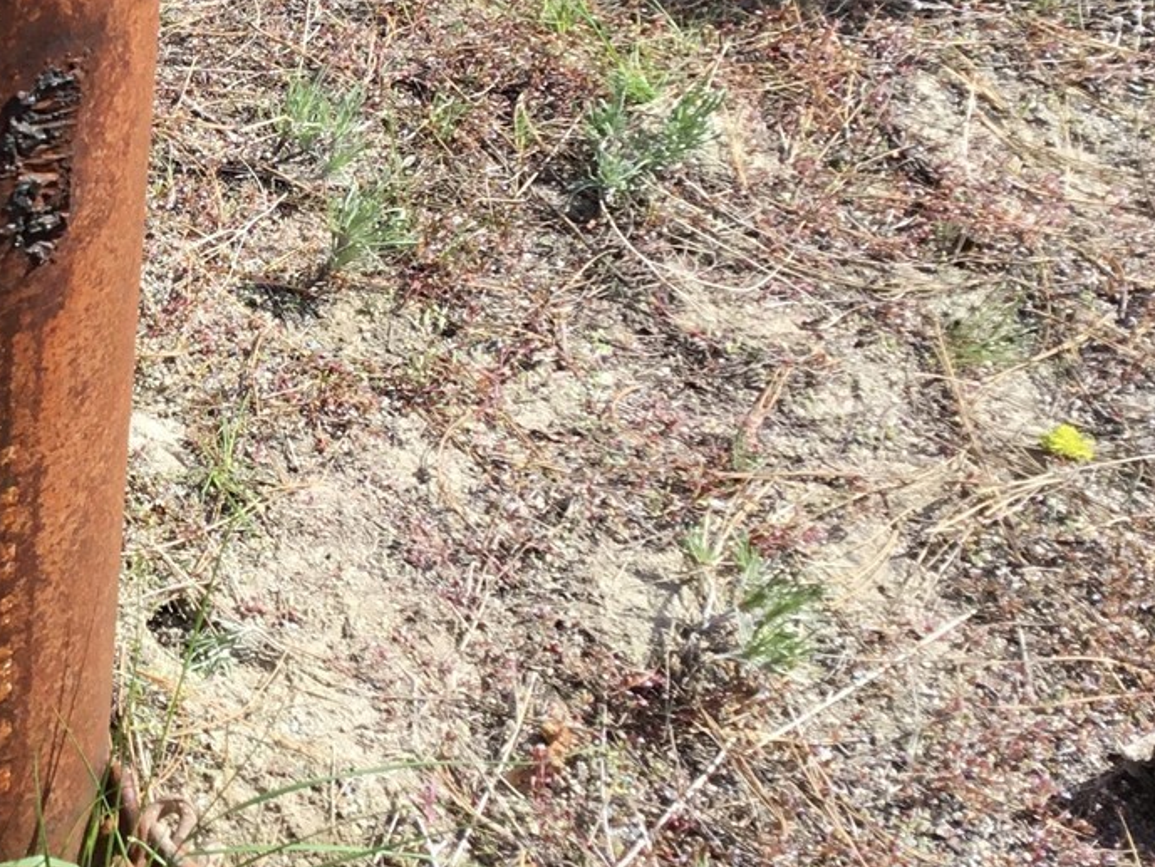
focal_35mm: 72
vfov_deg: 20.2
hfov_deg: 25.4
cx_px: -52
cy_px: 158
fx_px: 2403
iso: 25
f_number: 2.4
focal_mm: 3.3
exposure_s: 1/547
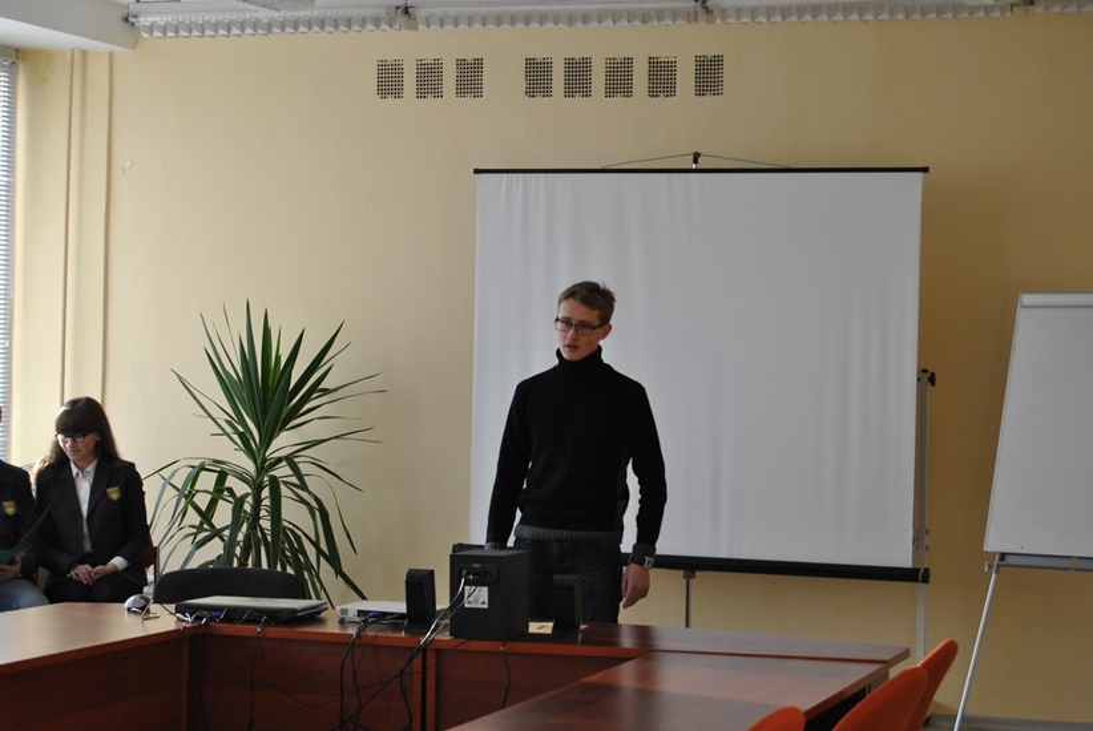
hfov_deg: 24.6
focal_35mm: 82
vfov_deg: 16.6
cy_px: 366
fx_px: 2507
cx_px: 546
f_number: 7.1
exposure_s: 1/80
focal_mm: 55
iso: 400
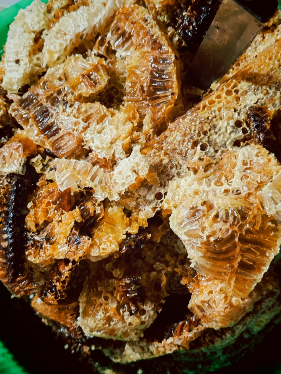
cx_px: 140
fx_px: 552
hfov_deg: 28.6
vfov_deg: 37.5
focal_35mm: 51
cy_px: 187
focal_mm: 5.52
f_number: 1.95
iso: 1000
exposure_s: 1/33
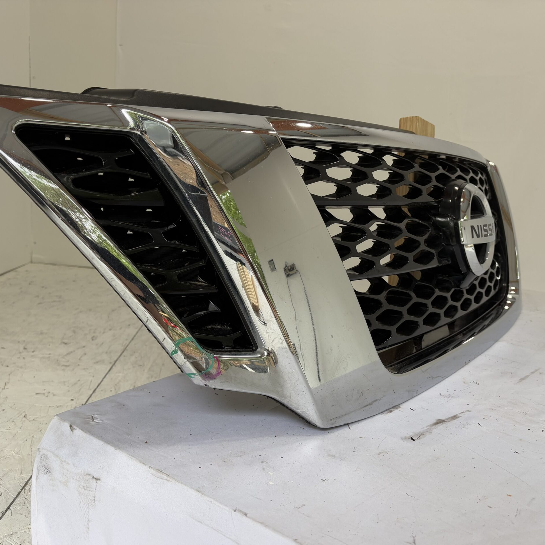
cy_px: 275
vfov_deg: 52.5
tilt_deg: -11.8
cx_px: 254
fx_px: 552
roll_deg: -3.1
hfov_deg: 52.5
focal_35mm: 31
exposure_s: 1/122
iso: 40
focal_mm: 5.96
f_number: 1.6
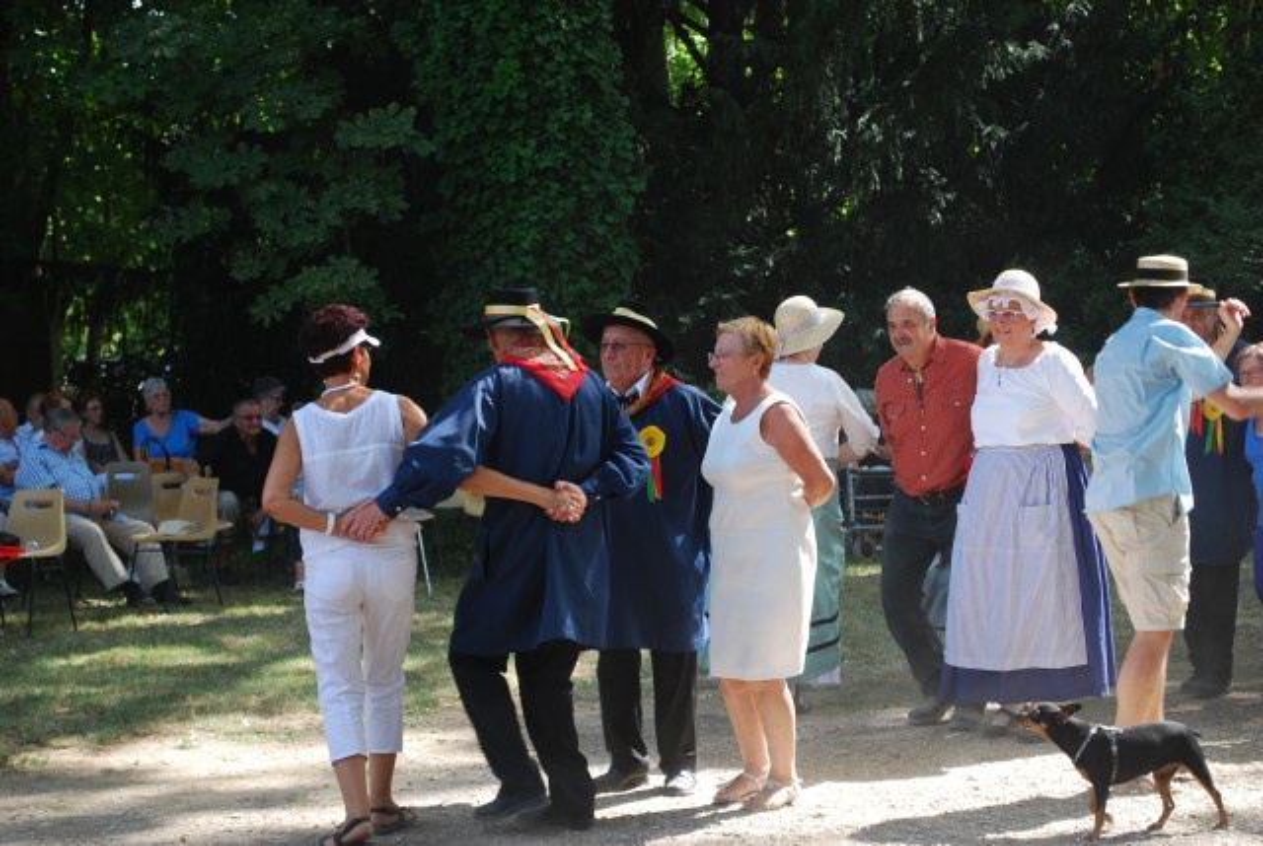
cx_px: 632
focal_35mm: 82
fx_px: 2899
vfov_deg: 16.6
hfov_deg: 24.6
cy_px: 423
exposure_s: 1/100
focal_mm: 55
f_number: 5.6
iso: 200
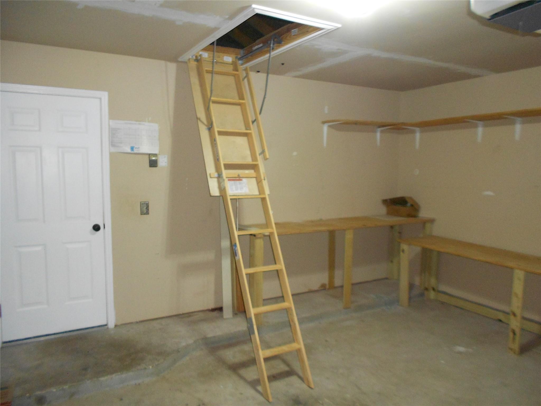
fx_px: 406
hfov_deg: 67.3
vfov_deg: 53.1
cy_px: 203
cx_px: 270
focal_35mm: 26
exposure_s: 1/25
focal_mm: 4.6
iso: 400
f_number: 3.2
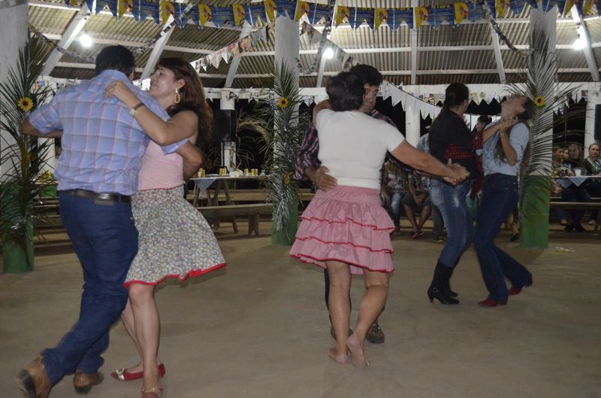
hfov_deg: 49.7
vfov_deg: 34.0
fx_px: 649
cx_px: 300
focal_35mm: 39
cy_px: 199
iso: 3200
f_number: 4.2
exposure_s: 1/60
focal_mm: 26
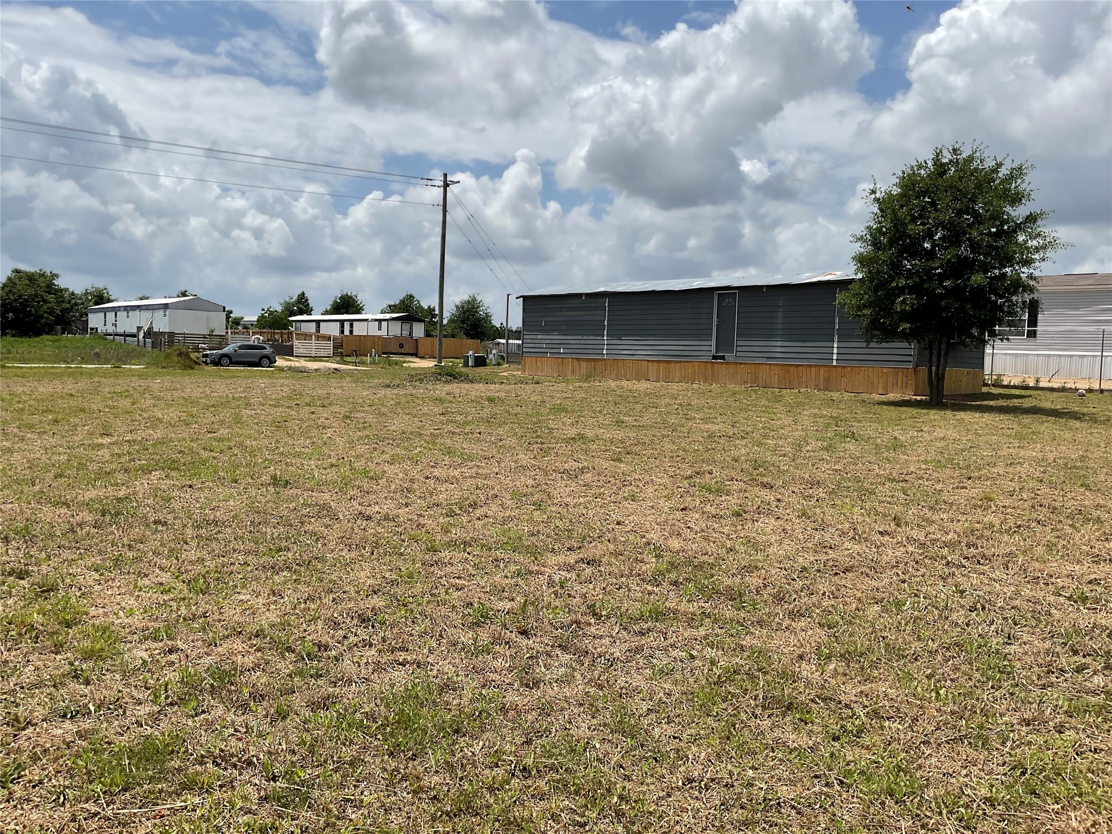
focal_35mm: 29
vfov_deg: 48.2
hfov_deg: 61.7
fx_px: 932
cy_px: 417
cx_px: 556
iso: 16
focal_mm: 3
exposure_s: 1/3534
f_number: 1.8
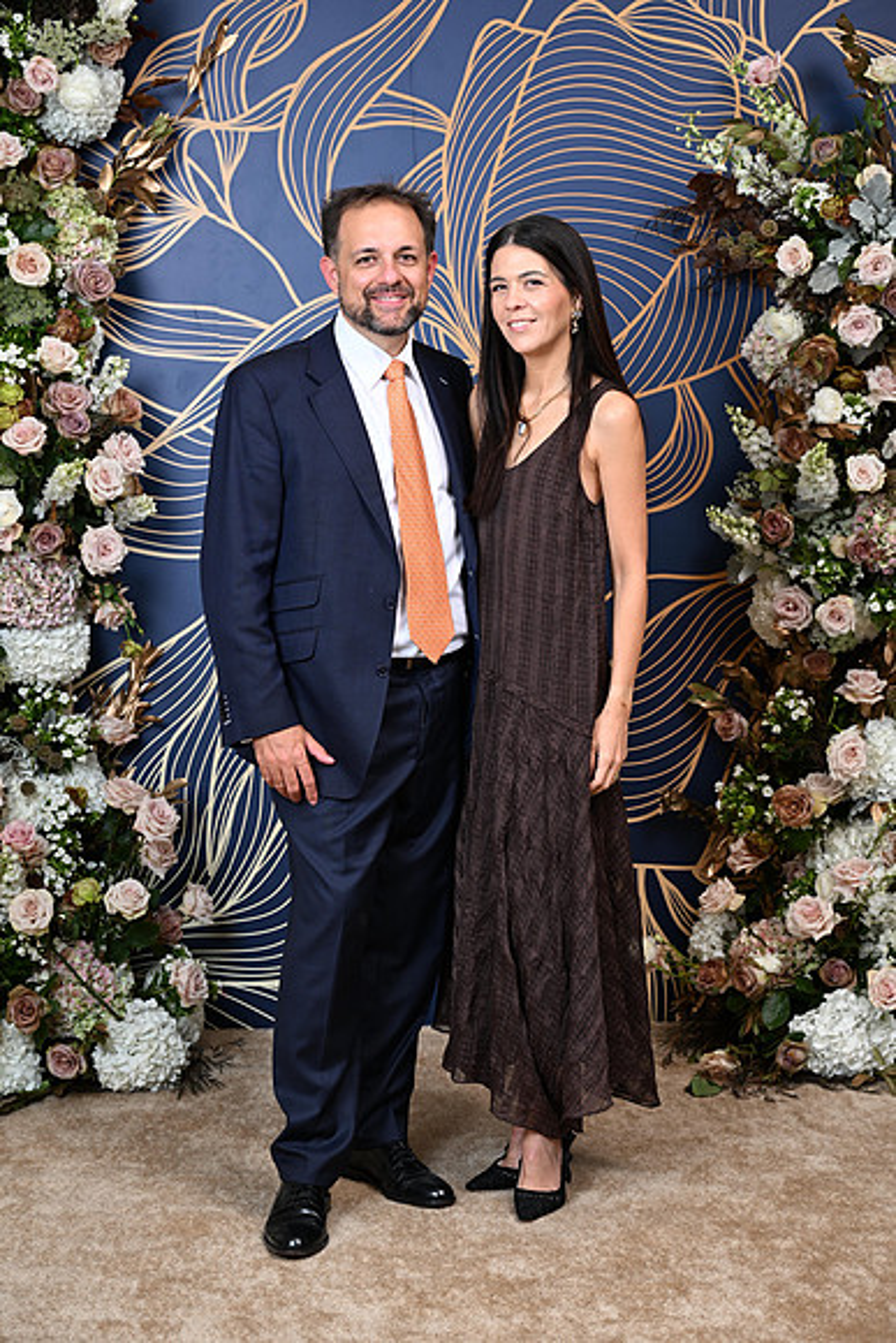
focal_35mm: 61
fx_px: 2276
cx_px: 448
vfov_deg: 32.9
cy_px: 672
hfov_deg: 22.3
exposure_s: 1/125
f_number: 5.6
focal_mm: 61
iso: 125
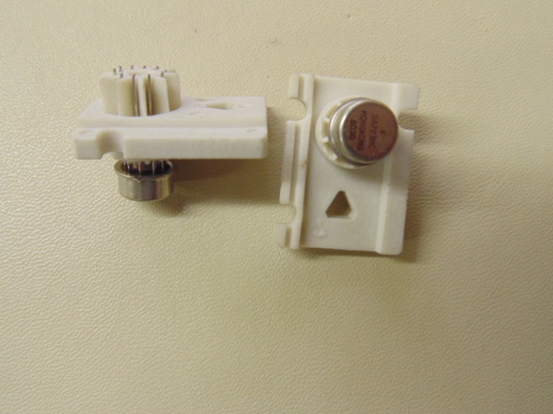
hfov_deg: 54.0
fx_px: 543
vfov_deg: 41.8
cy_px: 207
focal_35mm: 34
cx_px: 276
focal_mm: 6.2
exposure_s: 1/30
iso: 400
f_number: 3.4
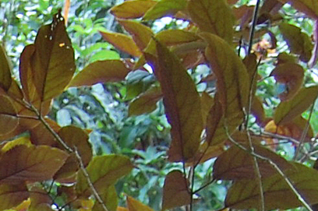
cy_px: 596
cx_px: -352
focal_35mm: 239
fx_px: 2109
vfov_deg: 5.4
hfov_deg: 8.1
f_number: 4.5
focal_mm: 26
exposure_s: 1/80
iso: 400
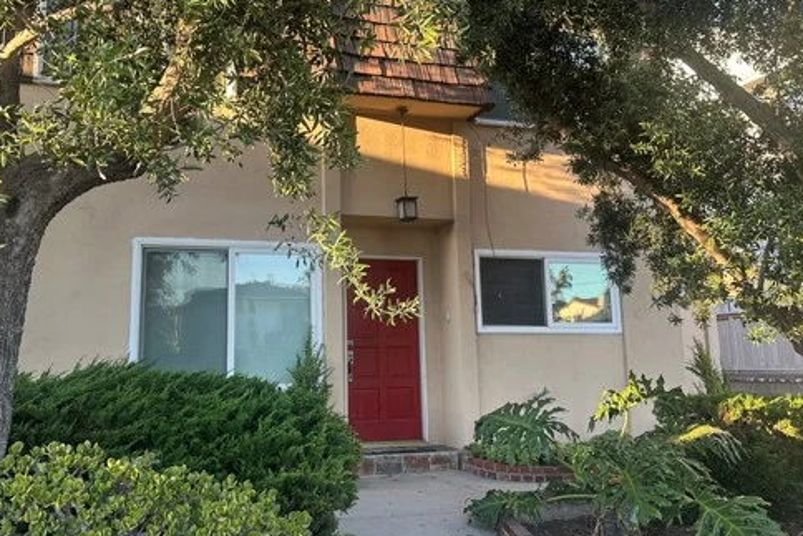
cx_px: 347
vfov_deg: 39.9
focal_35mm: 33
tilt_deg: +10.0
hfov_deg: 57.0
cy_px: 224
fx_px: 736
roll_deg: +1.2
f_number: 1.78
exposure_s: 1/145
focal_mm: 6.86
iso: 64
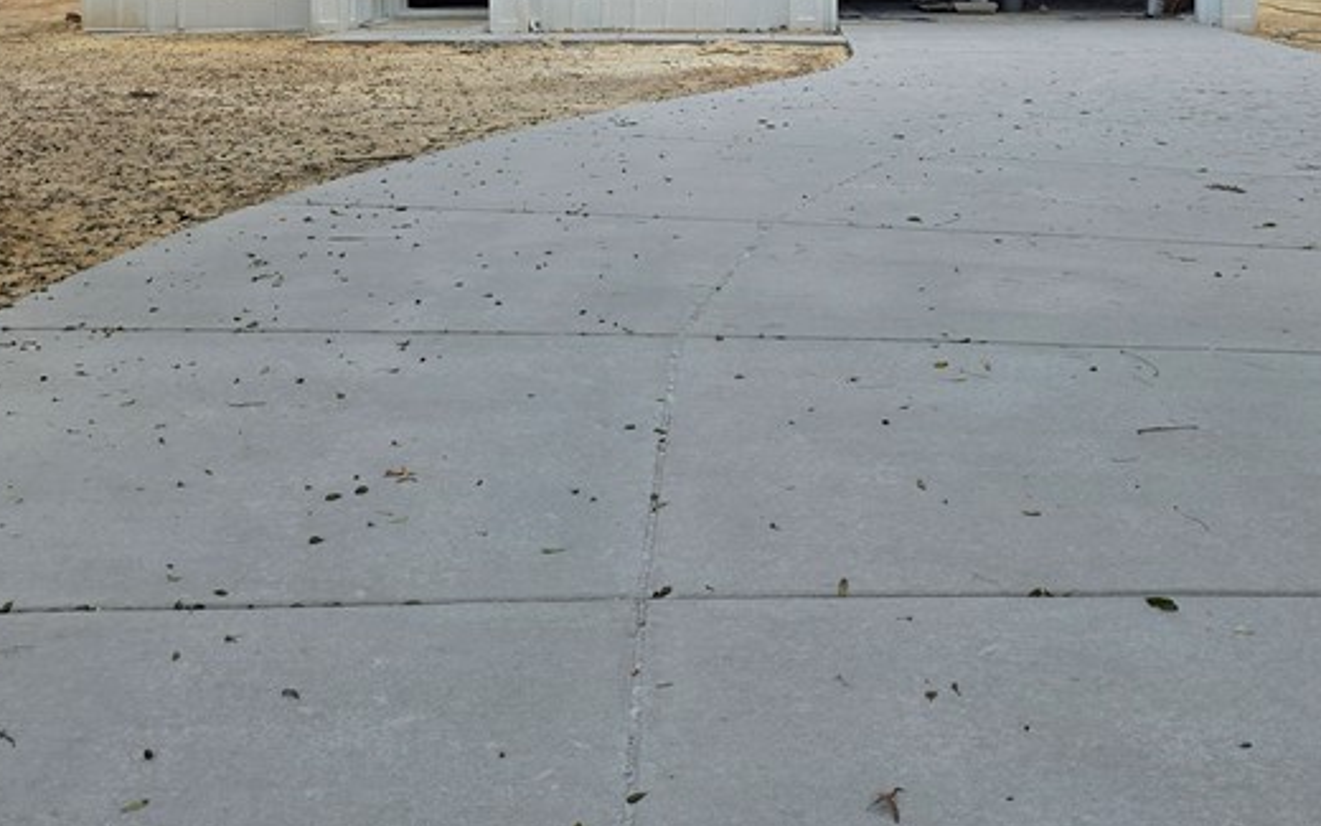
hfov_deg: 41.8
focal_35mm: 48
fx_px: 1728
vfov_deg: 25.7
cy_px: 28
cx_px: 734
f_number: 1.7
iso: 80
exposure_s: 1/2049
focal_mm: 6.25
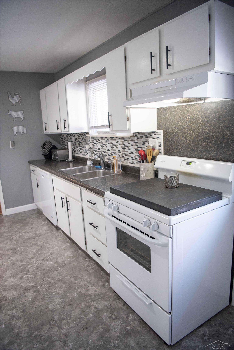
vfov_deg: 73.7
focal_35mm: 24
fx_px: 234
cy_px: 175
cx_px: 117
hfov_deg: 53.2
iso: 1000
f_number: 2.8
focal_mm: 24
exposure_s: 1/250
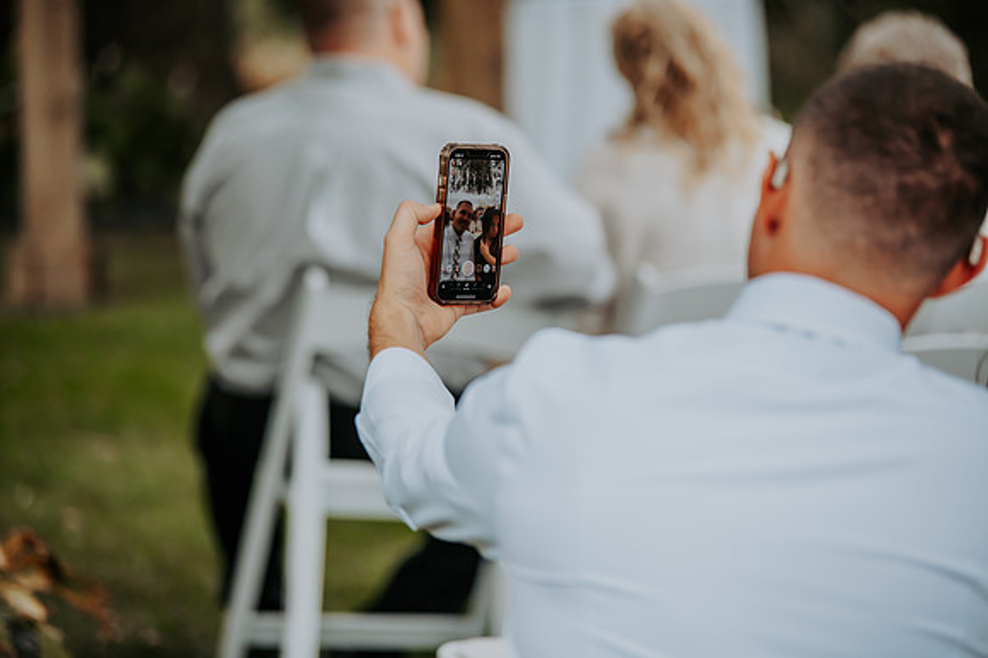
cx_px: 494
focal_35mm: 130
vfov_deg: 10.5
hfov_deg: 15.8
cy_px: 329
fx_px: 3566
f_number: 2.8
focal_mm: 130
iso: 320
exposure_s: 1/1600
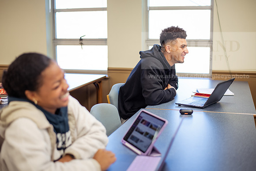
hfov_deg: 39.6
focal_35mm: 50
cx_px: 128
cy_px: 86
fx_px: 356
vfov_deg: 27.0
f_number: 2
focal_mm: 50
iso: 800
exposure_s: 1/200
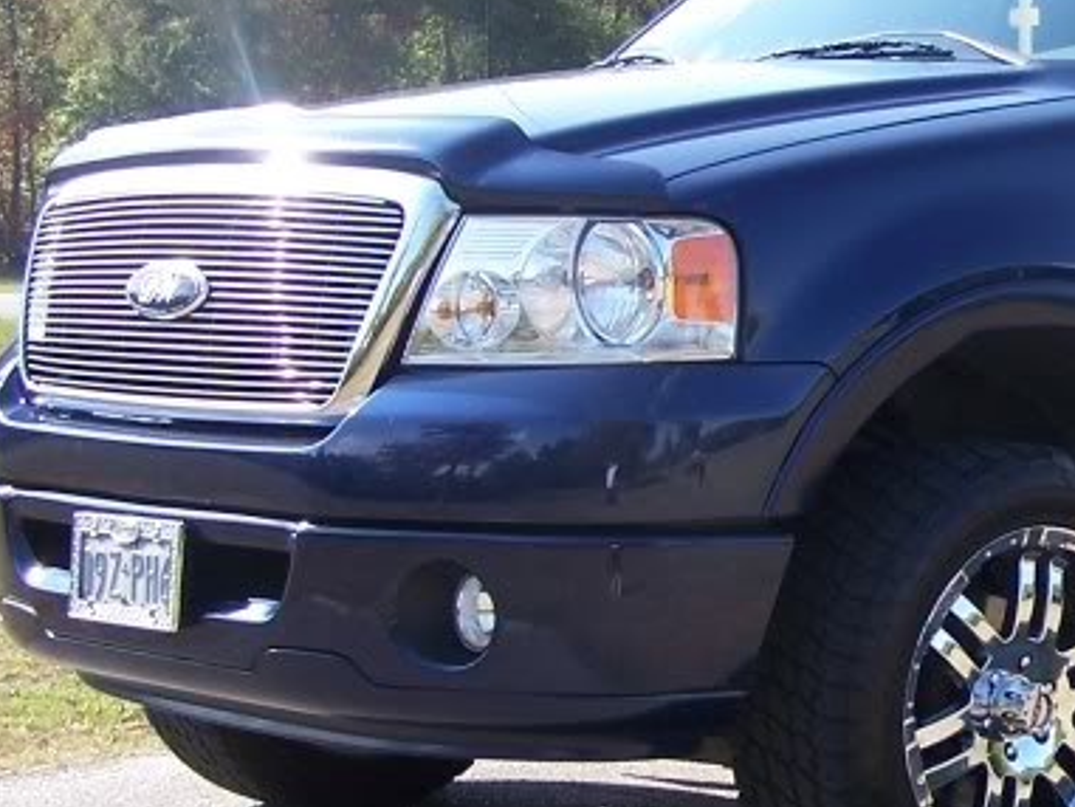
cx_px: 1233
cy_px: 375
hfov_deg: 18.4
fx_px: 3169
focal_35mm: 102
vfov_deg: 14.5
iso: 80
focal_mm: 6.3
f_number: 2.8
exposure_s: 1/400
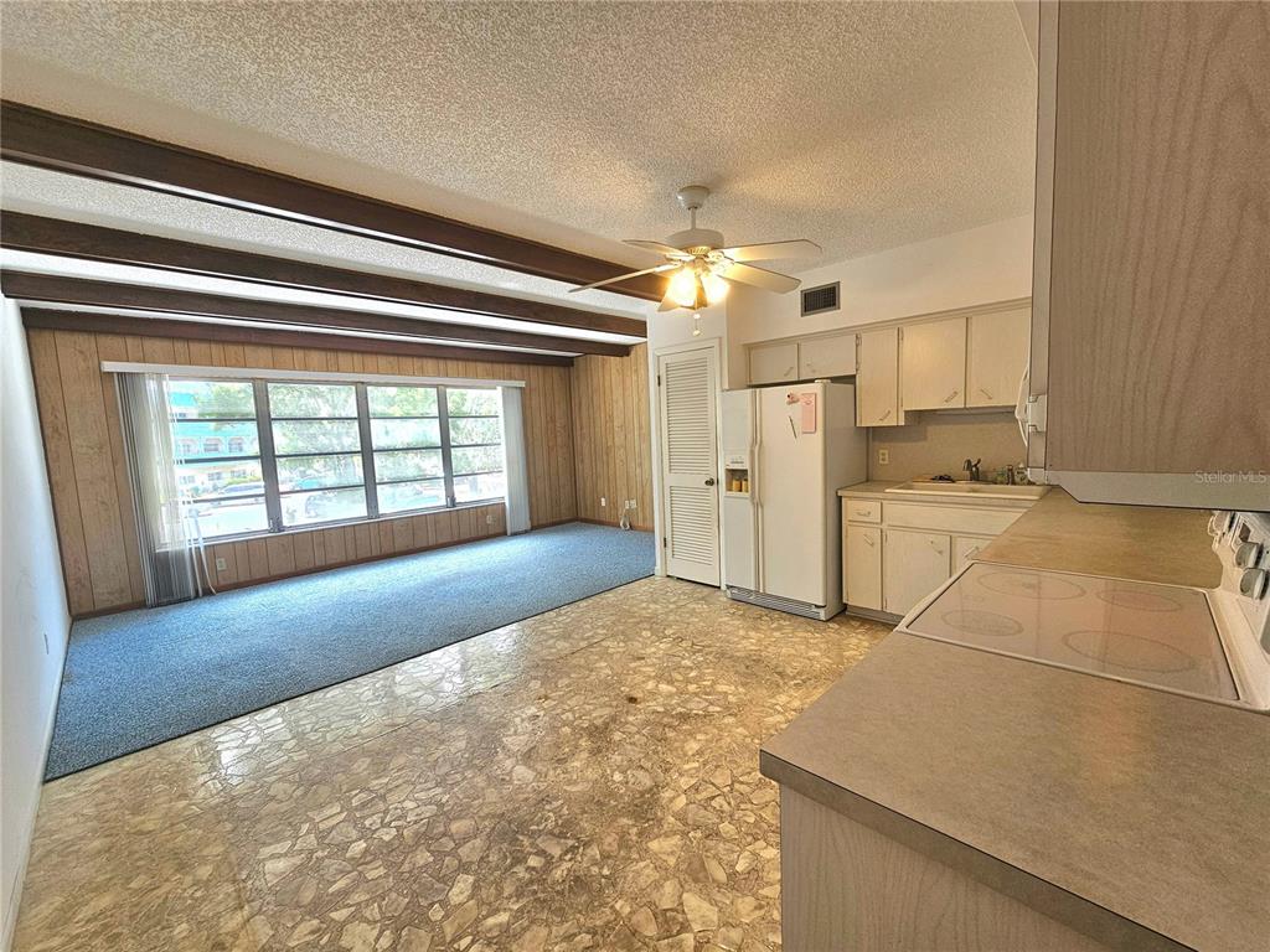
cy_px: 476
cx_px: 635
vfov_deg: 89.9
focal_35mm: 13
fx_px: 477
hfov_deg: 106.2
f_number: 2.2
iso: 64
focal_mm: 2.2
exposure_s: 1/120
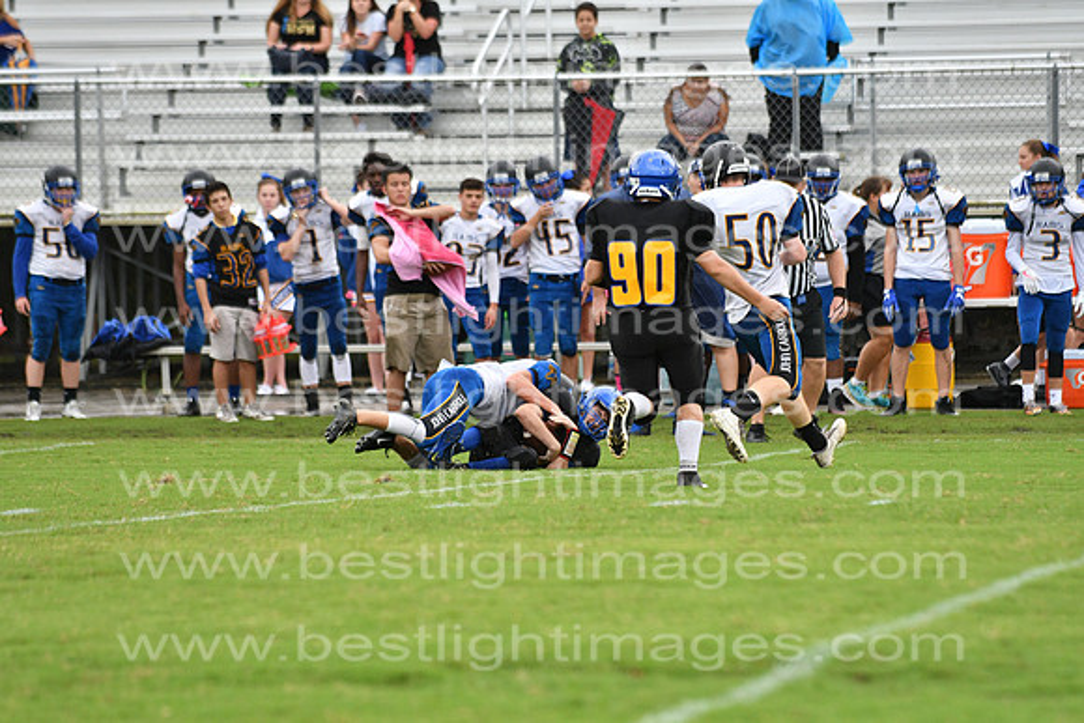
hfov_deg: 9.8
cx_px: 542
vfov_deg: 6.5
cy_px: 362
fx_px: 6325
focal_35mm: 210
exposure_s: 1/3200
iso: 800
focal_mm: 140
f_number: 3.5
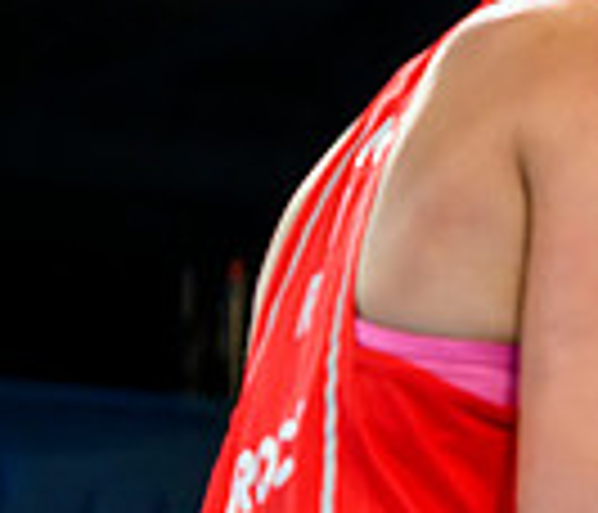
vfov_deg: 4.8
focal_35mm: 336
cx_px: 1551
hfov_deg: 5.4
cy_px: 569
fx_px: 6116
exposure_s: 1/1600
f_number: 3.5
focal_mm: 70
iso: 2500
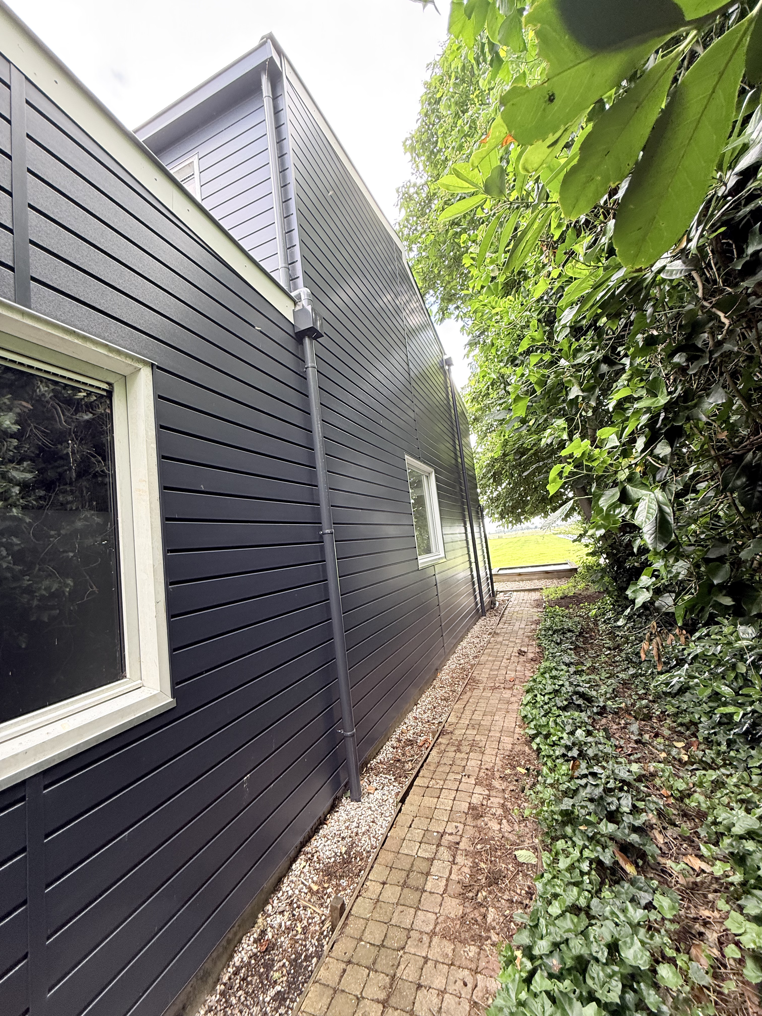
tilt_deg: +4.8
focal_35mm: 14
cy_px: 508
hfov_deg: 85.7
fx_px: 411
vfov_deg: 102.1
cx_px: 381
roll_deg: +6.7
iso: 100
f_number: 2.2
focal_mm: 2.22
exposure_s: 1/99
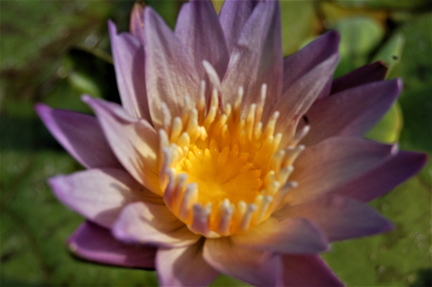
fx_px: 989
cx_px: 216
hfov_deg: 24.6
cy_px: 144
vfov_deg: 16.5
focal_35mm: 82
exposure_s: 1/320
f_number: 9
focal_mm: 55
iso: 200
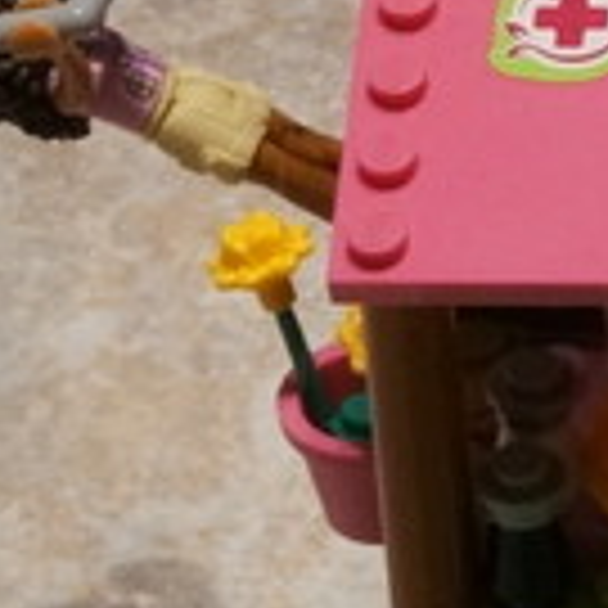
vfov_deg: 3.4
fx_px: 10154
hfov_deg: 3.4
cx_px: 1000
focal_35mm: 511
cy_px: 279
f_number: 22
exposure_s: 1
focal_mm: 60
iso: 1600
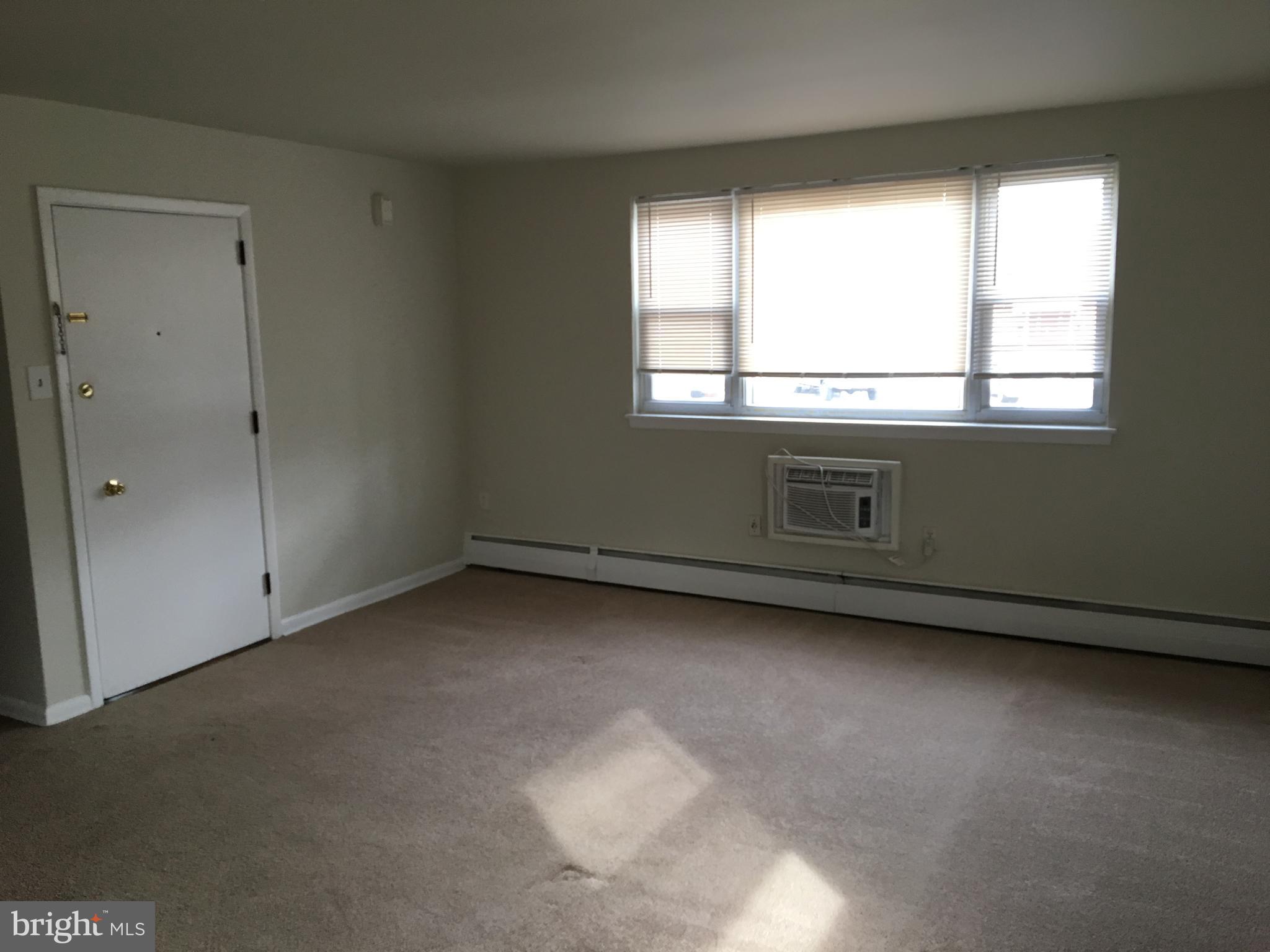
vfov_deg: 48.2
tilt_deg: -9.0
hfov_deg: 61.7
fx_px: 1064
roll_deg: +1.0
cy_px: 476
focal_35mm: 29
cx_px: 635
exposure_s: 1/30
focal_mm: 4.15
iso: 40
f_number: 2.2
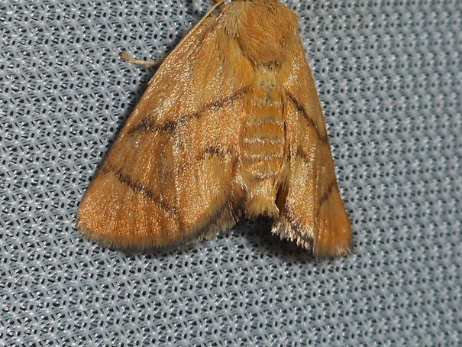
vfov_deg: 23.5
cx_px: 242
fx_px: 828
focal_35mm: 62
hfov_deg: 31.2
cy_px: 111
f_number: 13.3
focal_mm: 7.9
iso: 80
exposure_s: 1/30
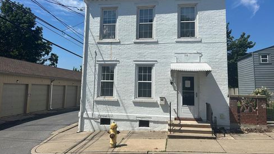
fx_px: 211
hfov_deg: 66.0
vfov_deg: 40.1
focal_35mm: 29
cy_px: 65
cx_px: 136
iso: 50
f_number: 1.5
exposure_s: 1/6579
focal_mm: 5.7
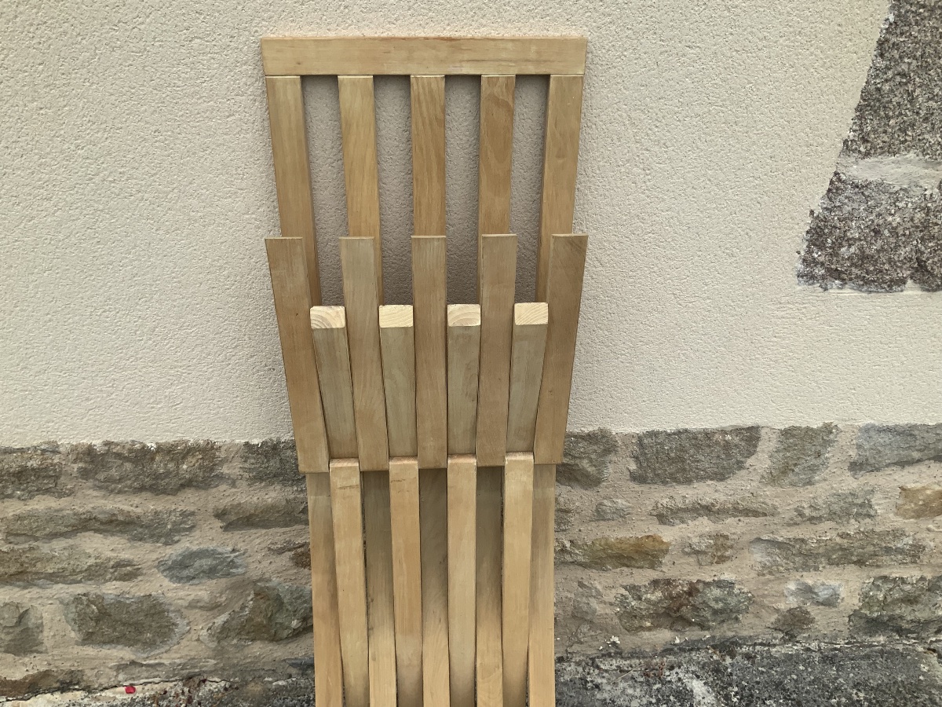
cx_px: 471
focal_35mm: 29
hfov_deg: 61.7
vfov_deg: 48.2
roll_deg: -3.3
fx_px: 789
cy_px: 354
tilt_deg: -33.5
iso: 16
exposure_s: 1/620
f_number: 1.8
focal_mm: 3
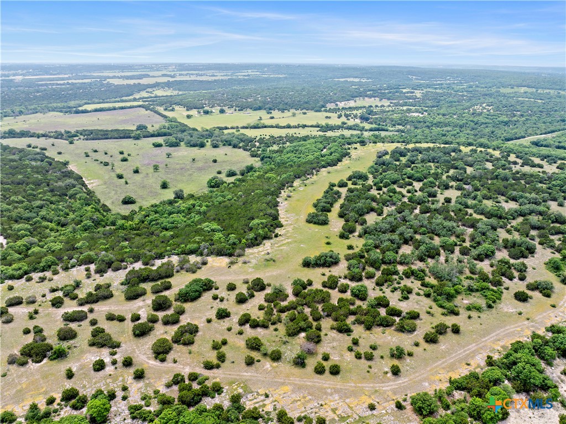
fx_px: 392
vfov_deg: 56.7
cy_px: 212
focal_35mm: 24
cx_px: 283
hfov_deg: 71.6
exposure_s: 1/1250
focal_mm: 12.29
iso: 140
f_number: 2.8
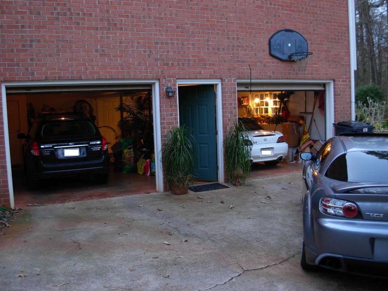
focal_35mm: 38
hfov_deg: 49.0
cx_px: 194
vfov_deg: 37.7
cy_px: 146
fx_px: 426
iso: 79
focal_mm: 6.3
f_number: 2.9
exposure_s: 1/12.6
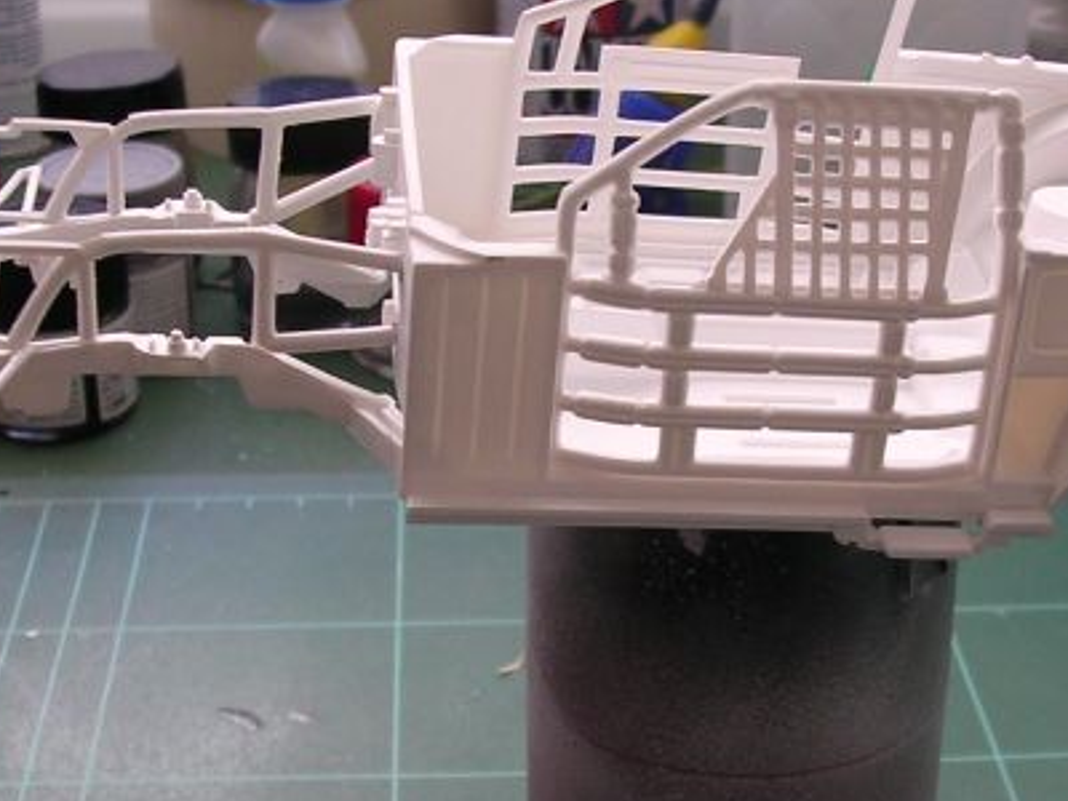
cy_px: 481
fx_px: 2345
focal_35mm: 76
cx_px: 726
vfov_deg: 19.4
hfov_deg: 25.5
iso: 100
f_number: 2.8
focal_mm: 5.8
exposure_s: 1/40.8
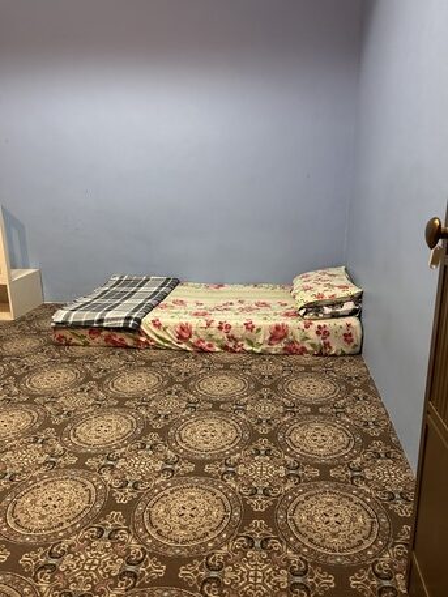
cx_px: 224
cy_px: 298
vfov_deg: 67.3
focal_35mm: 26
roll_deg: -0.1
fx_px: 448
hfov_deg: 53.1
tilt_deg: -14.9
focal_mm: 5.7
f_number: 1.5
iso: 400
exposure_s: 1/40
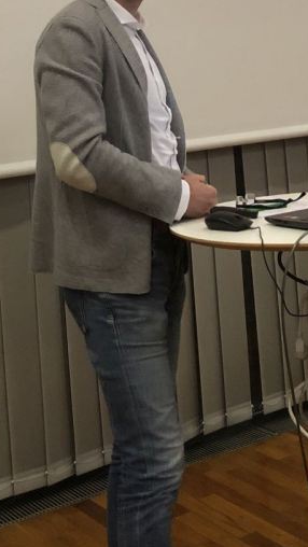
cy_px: 8
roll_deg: +2.6
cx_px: 149
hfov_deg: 16.8
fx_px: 1045
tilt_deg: +3.3
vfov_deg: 27.7
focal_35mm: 72
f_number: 1.8
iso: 100
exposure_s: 1/17
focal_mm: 3.99
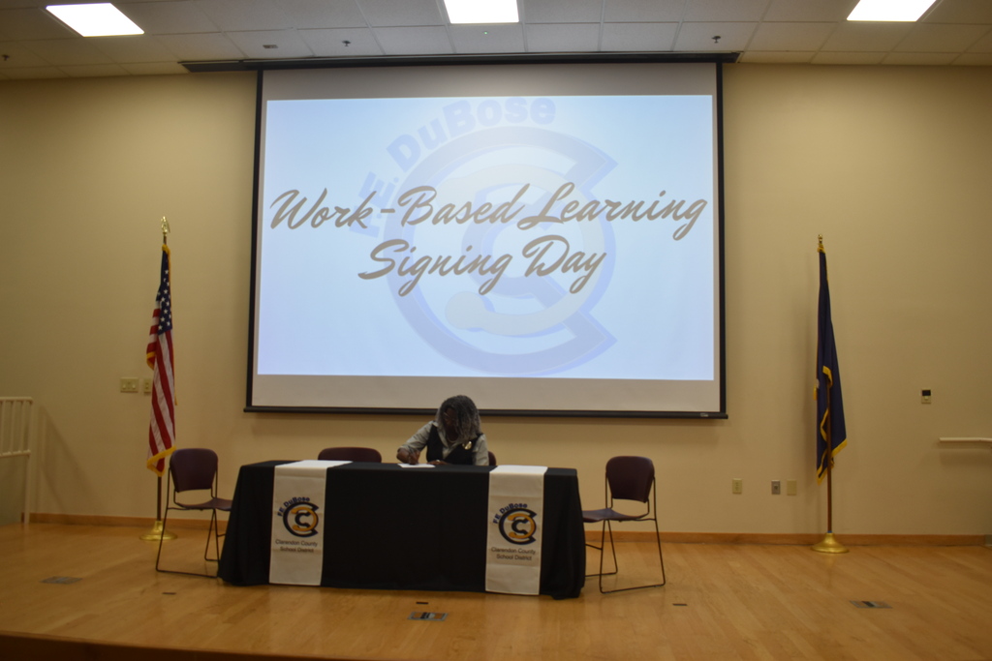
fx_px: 868
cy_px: 330
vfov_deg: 41.7
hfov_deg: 59.5
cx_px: 496
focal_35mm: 32
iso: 400
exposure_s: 1/80
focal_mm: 21
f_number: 4.5
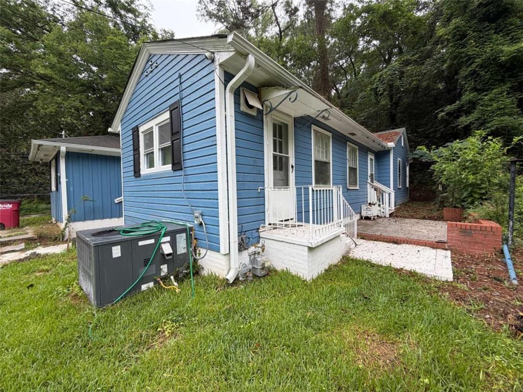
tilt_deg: -1.5
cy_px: 196
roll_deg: +1.7
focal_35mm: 14
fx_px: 212
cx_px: 262
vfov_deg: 85.7
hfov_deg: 102.1
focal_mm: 2.22
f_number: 2.2
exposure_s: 1/121
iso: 100
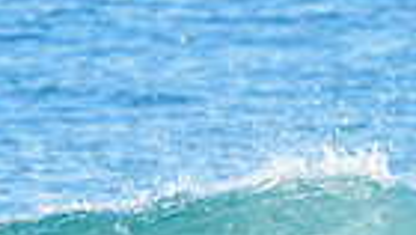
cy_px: 370
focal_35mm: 2641
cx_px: 330
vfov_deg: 0.5
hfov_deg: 0.8
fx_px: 29154
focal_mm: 610
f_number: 11
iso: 2200
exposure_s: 1/2000
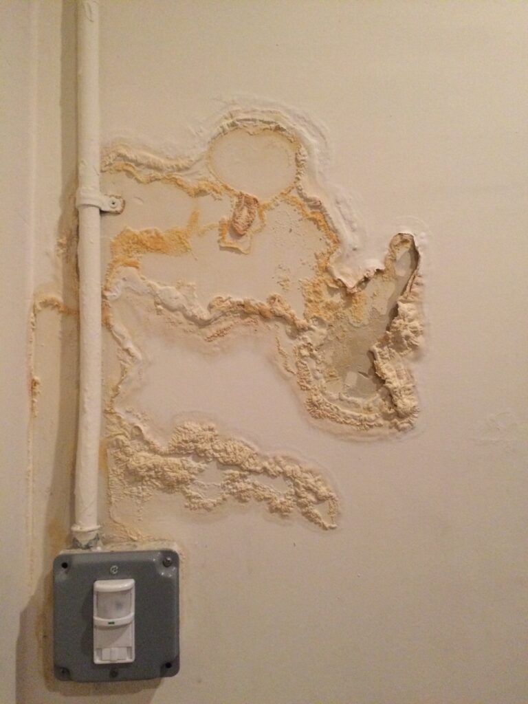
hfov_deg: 48.2
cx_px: 264
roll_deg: +0.5
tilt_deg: +2.5
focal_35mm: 29
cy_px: 352
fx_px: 590
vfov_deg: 61.7
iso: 320
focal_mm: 4.15
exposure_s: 1/20
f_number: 2.2
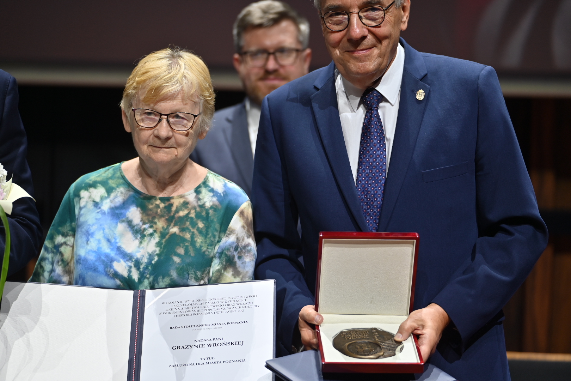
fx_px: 1982
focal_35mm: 125
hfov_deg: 16.4
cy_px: 190
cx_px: 286
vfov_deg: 11.0
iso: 200
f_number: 2.8
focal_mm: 125
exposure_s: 1/125
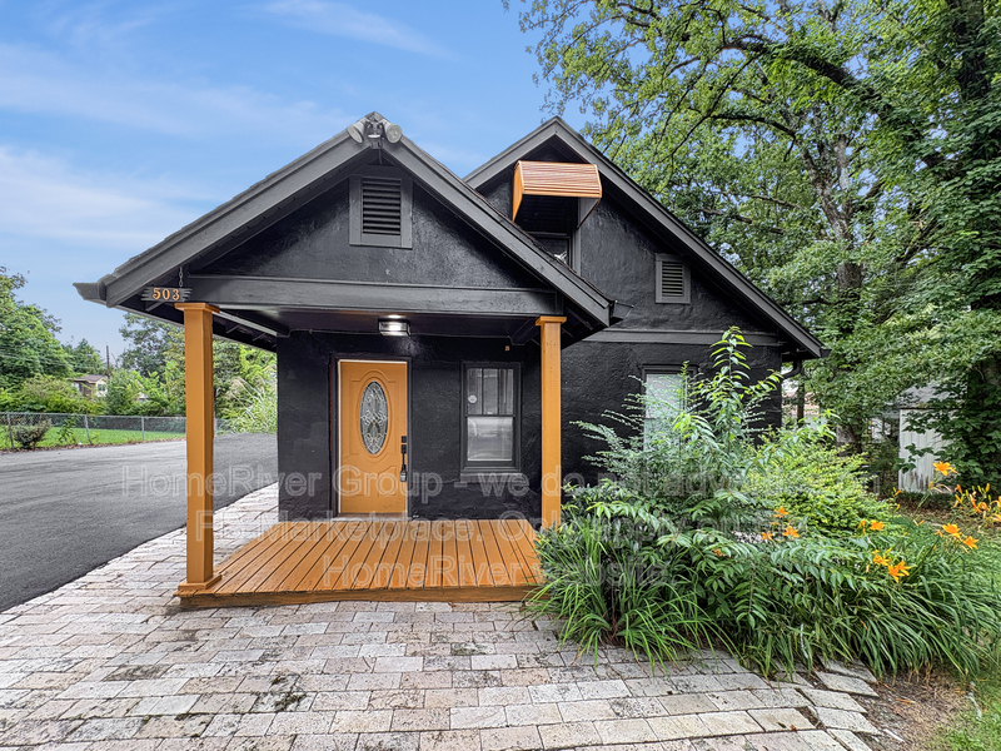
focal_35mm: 14
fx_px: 405
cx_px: 500
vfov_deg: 85.7
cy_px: 376
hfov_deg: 102.1
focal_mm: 2.22
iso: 64
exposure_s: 1/100
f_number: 2.2
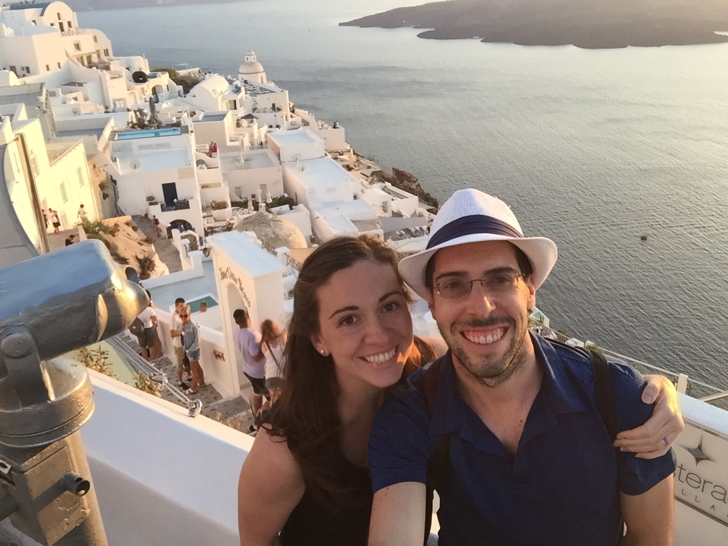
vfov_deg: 45.4
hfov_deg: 58.4
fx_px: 652
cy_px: 273
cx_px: 364
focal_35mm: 31
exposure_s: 1/141
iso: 32
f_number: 2.2
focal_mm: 2.65
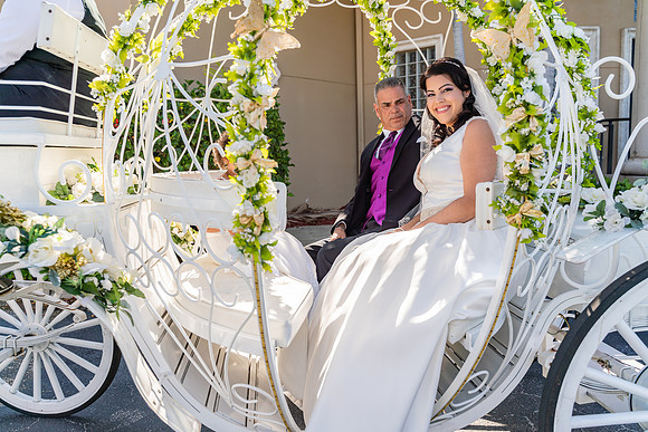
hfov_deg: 63.5
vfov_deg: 44.9
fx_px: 524
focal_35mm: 29
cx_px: 324
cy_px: 216
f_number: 4
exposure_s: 1/640
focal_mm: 28
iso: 100
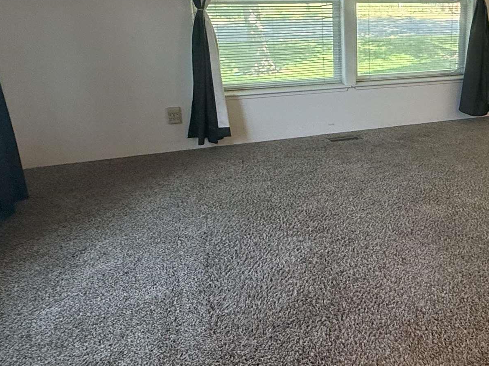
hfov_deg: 47.1
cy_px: 112
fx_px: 508
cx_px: 424
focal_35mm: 36
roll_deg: -1.7
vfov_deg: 39.0
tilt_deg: -15.1
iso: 200
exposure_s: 1/120
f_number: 2.2
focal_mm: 2.22
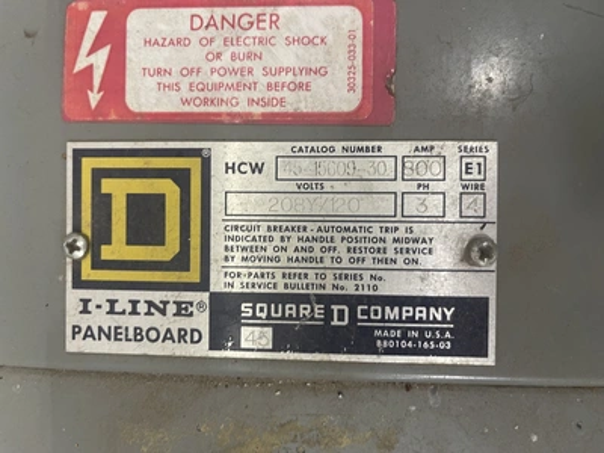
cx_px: 302
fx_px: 436
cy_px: 226
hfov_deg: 69.4
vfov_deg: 54.9
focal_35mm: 25
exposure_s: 1/60
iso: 200
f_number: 1.6
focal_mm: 5.1
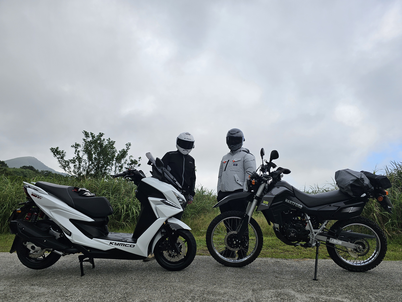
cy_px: 151
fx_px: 267
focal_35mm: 23
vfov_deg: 58.9
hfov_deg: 73.9
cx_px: 201
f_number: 1.7
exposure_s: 1/585
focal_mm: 6.3
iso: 10
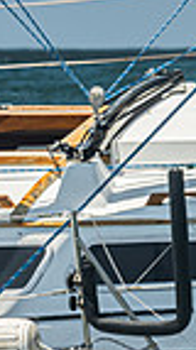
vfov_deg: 2.8
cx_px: -382
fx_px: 7070
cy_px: 133
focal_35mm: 762
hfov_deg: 1.6
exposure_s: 1/640
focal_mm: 130
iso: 320
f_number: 6.3
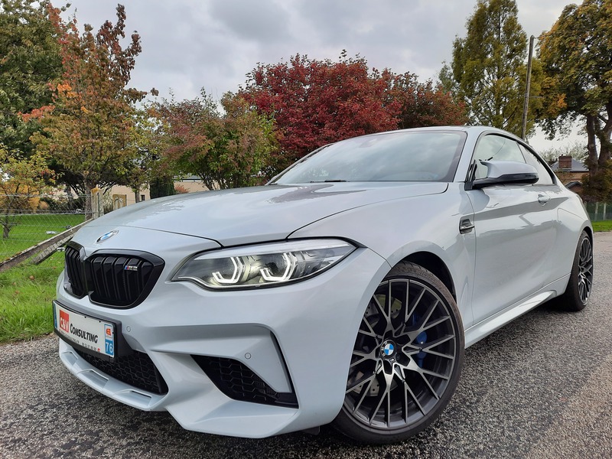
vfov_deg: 54.9
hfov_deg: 69.4
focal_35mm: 25
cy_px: 230
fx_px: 442
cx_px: 306
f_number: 2
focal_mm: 4.6
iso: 32
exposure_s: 1/100
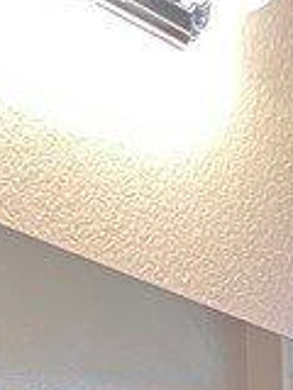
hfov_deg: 8.6
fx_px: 1873
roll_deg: +0.5
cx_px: 513
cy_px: 1143
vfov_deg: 9.5
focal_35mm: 166
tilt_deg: -9.3
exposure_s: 1/40
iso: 400
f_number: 1.6
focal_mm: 5.1
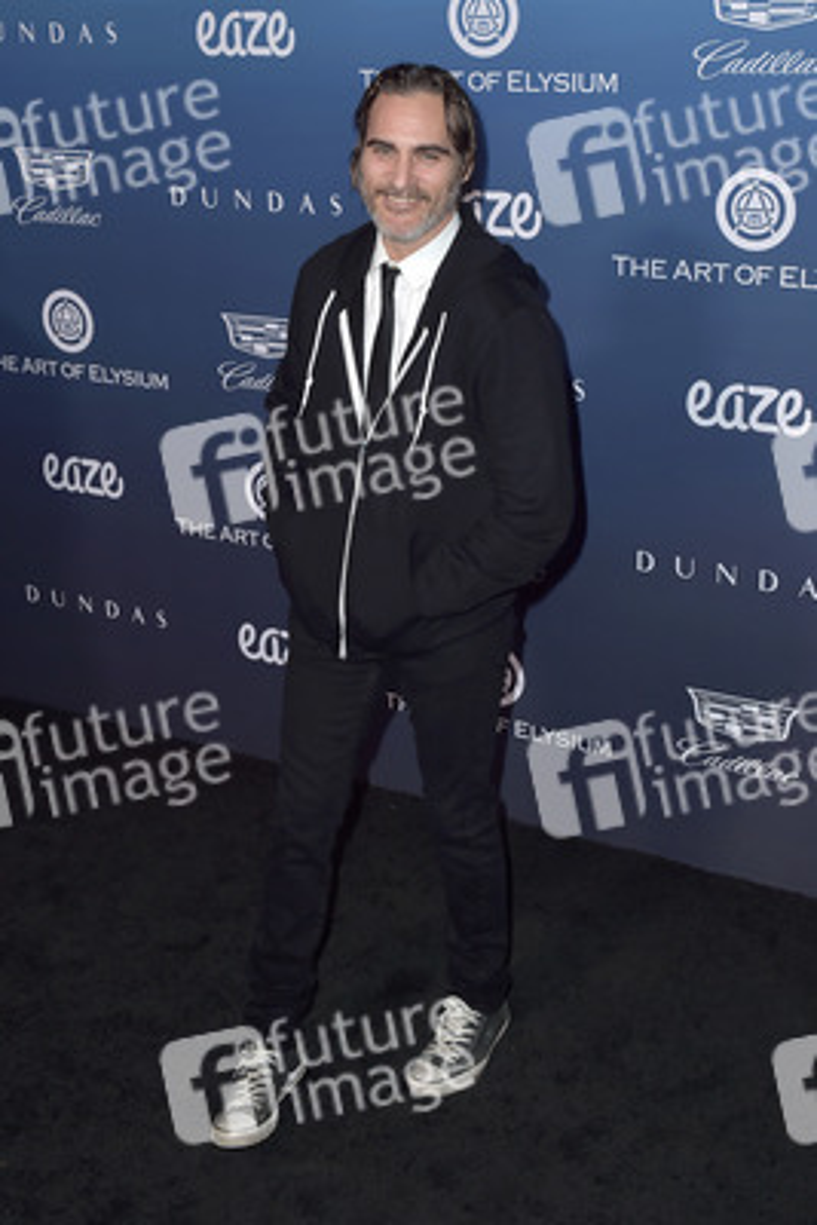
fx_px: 1360
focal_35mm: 40
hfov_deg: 33.4
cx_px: 408
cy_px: 612
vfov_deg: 48.4
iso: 250
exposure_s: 1/250
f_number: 5.6
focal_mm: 40
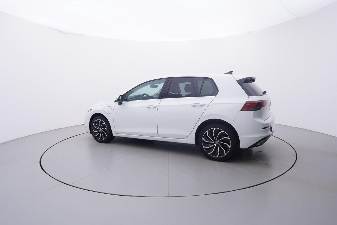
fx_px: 211
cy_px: 112
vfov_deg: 56.2
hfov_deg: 77.3
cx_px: 168
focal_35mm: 22
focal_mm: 15
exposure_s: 1/80
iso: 200
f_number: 5
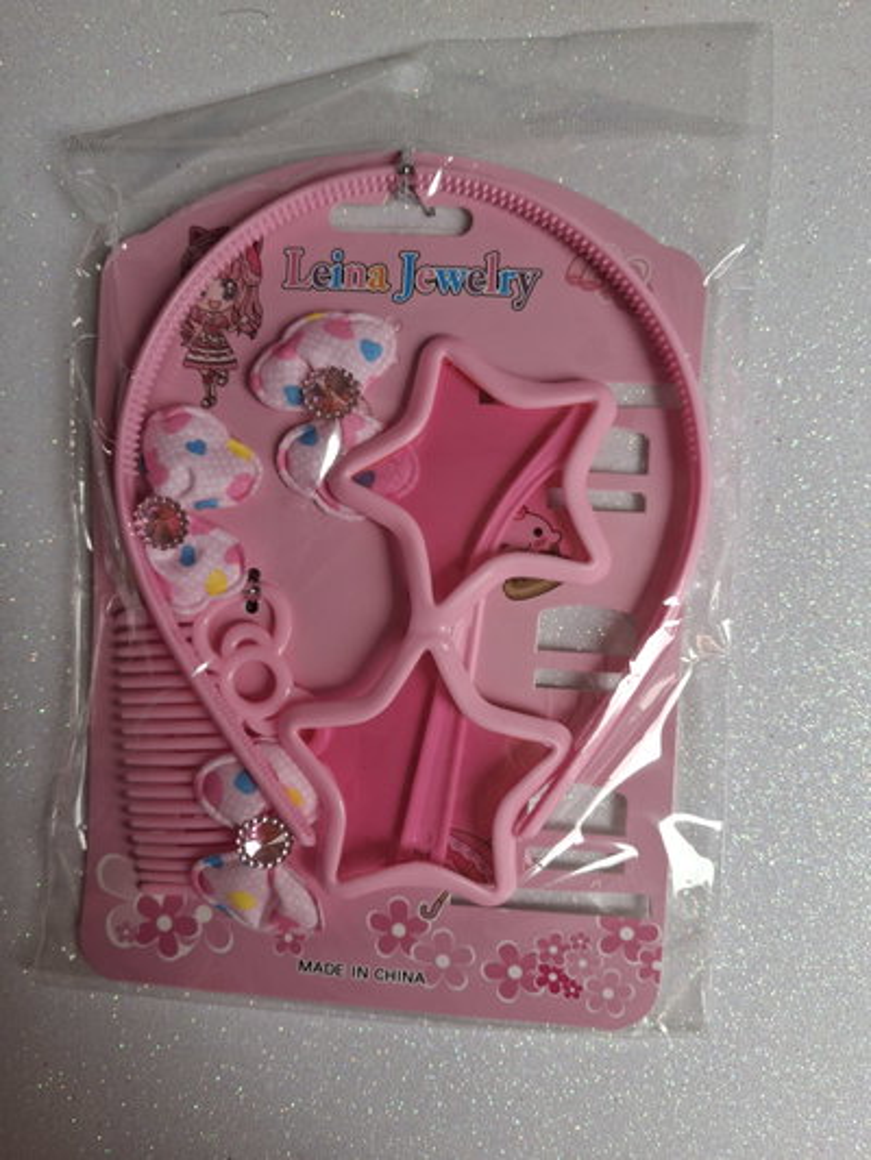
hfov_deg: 54.9
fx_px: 838
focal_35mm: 25
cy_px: 580
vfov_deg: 69.4
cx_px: 436
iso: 25
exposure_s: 1/100
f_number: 1.8
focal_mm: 4.69
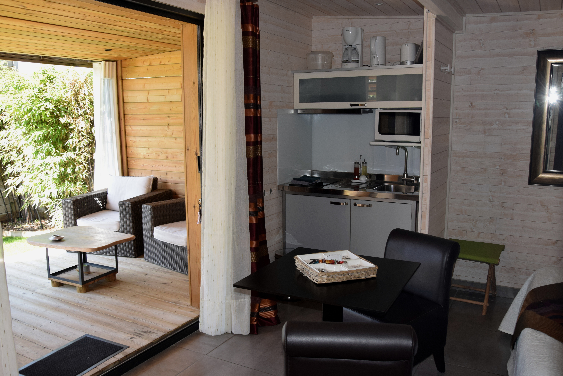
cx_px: 282
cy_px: 188
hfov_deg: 59.5
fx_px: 493
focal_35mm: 32
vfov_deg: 41.7
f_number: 5.6
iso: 500
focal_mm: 21
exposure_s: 1/125
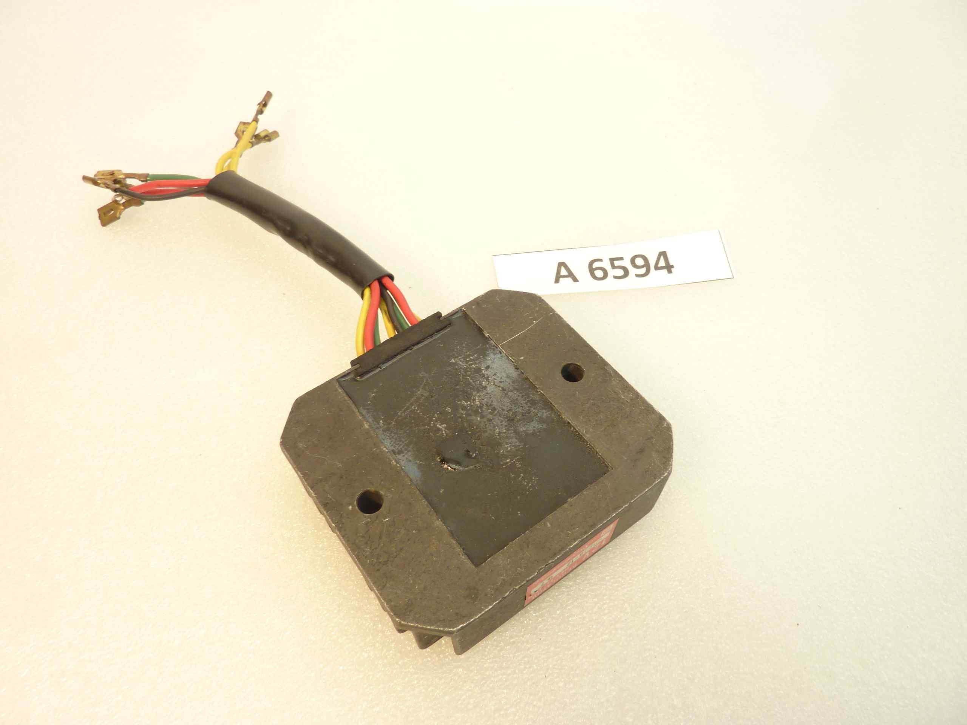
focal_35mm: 25
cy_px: 362
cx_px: 484
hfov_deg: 69.4
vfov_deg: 54.9
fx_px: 698
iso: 80
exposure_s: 1/25
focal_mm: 4.1
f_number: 3.3
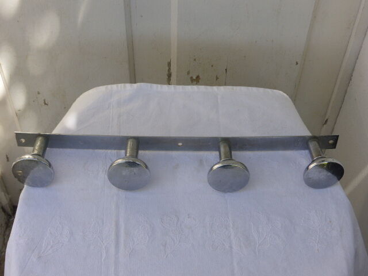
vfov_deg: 25.7
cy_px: 138
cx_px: 184
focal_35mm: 57
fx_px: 606
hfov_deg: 33.8
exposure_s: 1/160
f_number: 4.6
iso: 100
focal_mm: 9.7
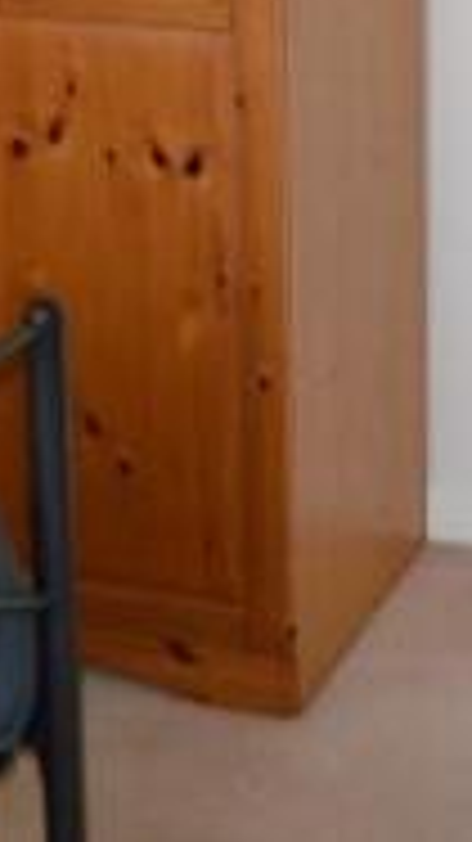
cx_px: 337
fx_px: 2206
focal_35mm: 99
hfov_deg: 12.2
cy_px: -133
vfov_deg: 20.4
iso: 1800
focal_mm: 18
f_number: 3.5
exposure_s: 1/60
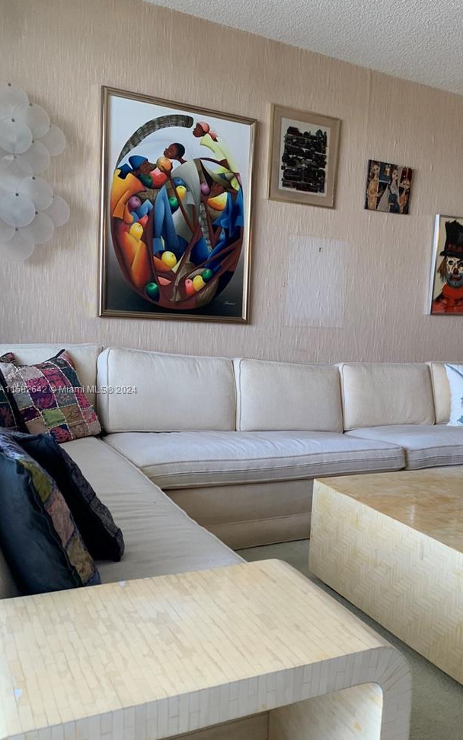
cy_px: 390
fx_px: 687
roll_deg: -3.1
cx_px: 340
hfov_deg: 36.5
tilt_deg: -8.1
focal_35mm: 34
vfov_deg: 56.7
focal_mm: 4.25
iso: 64
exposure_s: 1/121
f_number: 1.8
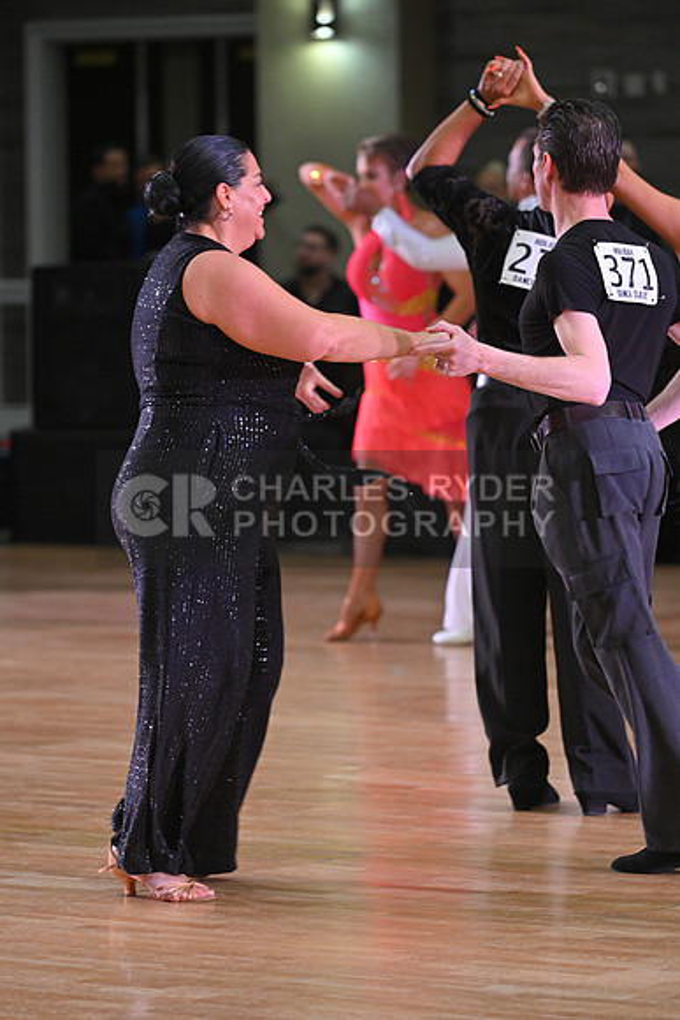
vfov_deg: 10.3
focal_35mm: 200
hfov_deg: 6.9
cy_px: 510
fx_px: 5663
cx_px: 340
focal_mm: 200
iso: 3200
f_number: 5
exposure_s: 1/320
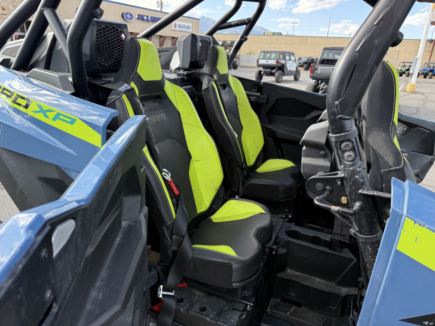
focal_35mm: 24
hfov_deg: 71.6
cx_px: 218
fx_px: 302
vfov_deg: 56.8
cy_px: 163
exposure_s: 1/433
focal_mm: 6.76
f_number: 1.78
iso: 100
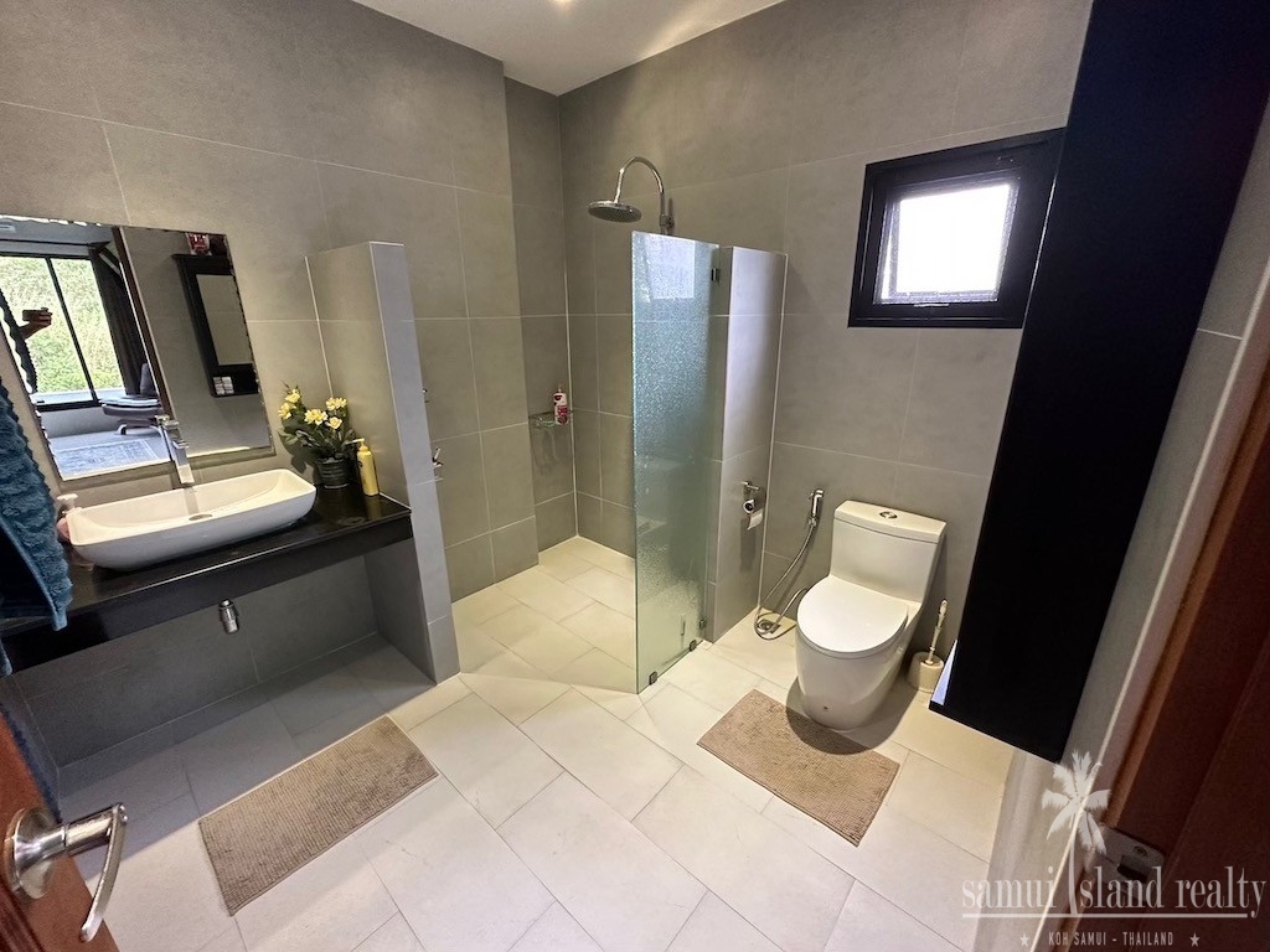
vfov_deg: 85.7
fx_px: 514
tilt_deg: -18.2
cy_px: 476
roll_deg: -0.1
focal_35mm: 14
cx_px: 635
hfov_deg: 102.1
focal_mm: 2.22
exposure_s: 1/60
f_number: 2.2
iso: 400
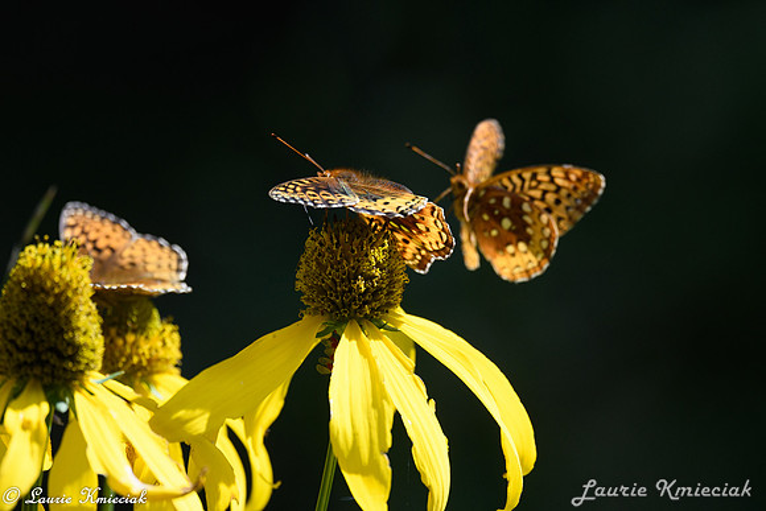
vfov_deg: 1.8
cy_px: 256
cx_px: 383
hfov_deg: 2.7
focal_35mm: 750
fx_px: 15961
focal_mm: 500
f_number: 5.6
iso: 1000
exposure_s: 1/2000
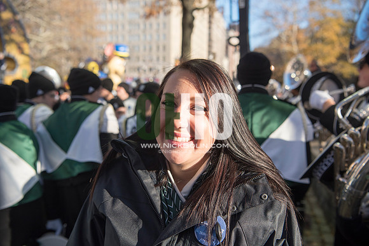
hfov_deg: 50.7
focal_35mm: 38
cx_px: 184
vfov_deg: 35.1
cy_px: 123
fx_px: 390
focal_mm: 38
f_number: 4
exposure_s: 1/1250
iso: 320
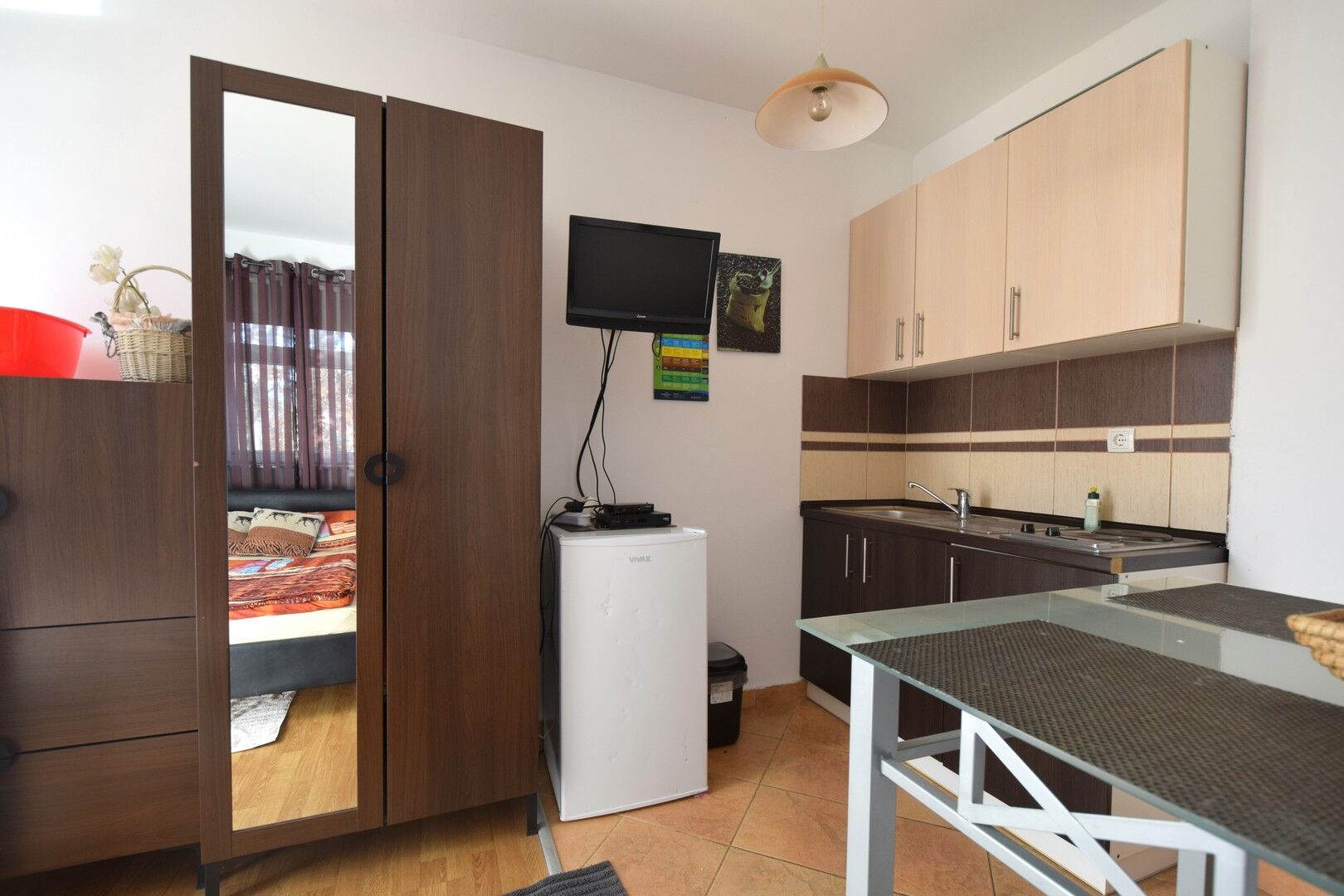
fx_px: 560
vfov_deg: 77.3
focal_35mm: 15
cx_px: 672
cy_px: 448
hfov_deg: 100.4
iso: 400
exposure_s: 1/80
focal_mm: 10
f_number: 4.5
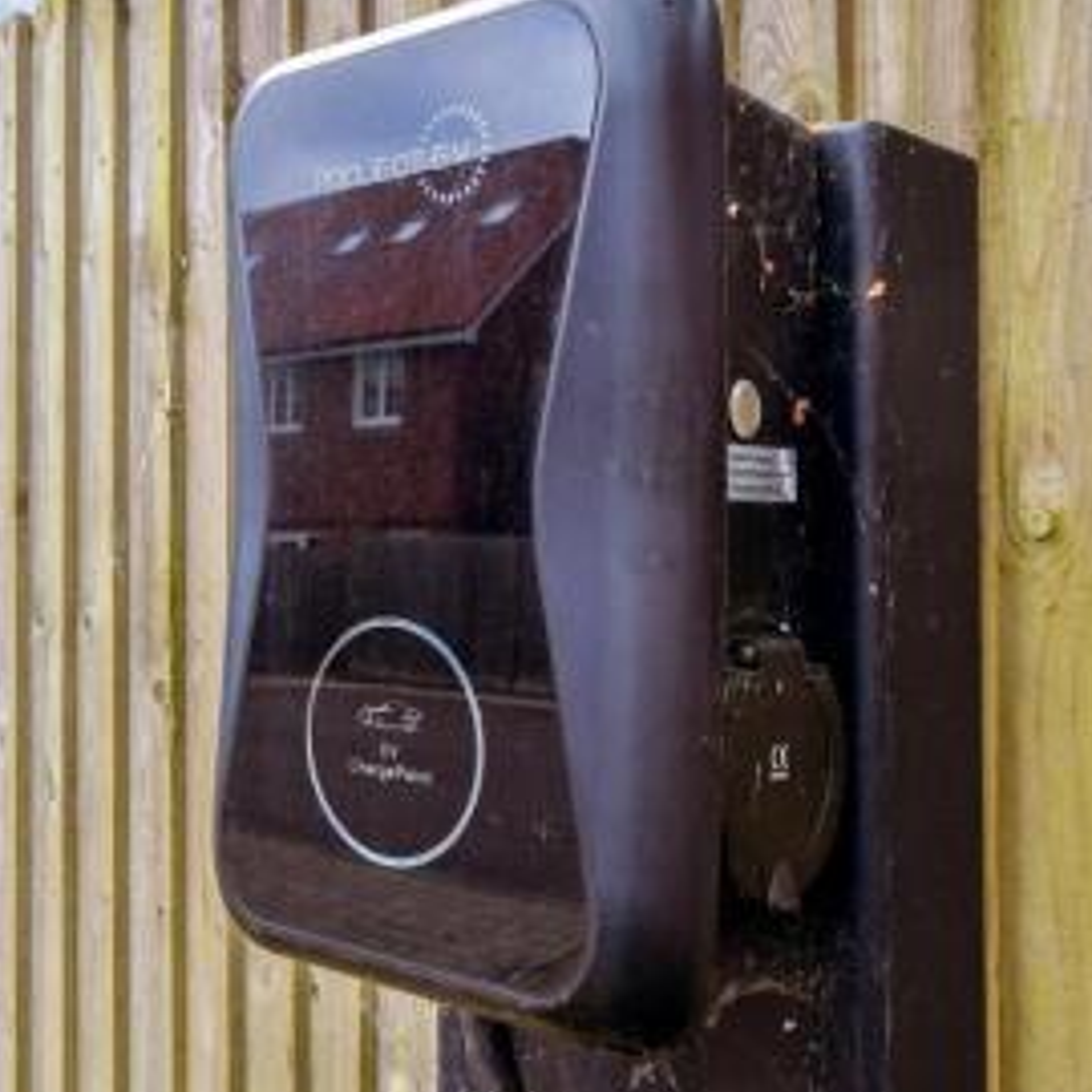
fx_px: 1606
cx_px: 279
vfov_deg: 37.5
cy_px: 504
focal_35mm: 45
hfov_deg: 36.7
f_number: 8
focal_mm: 20
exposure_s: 1/60
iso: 160
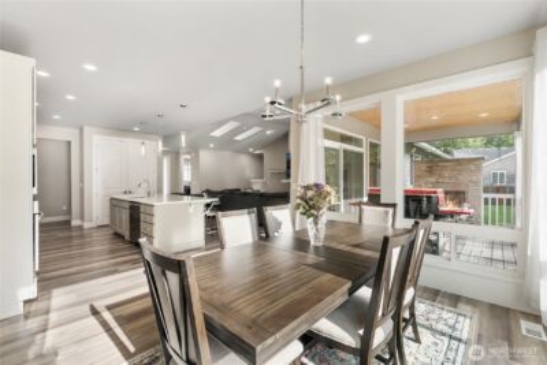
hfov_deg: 96.7
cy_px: 182
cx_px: 274
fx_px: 243
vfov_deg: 73.8
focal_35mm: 16
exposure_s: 1/250
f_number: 5.6
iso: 640
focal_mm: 16
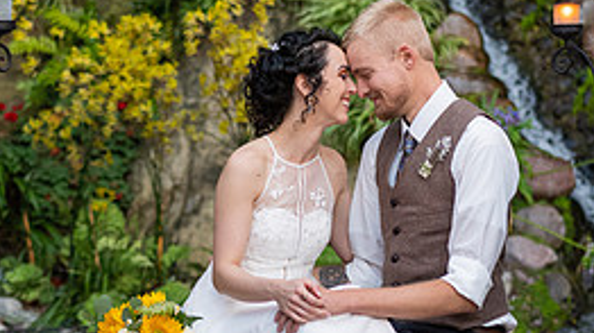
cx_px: 317
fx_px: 1558
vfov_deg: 12.2
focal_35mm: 99
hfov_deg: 21.6
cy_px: 224
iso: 500
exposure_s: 1/500
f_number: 2.2
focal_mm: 55
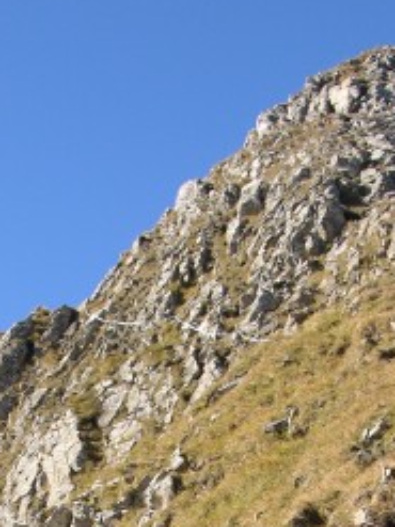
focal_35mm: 109
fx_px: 1660
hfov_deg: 13.6
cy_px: 655
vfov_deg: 17.1
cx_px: 147
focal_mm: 8.9
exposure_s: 1/152
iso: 50
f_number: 5
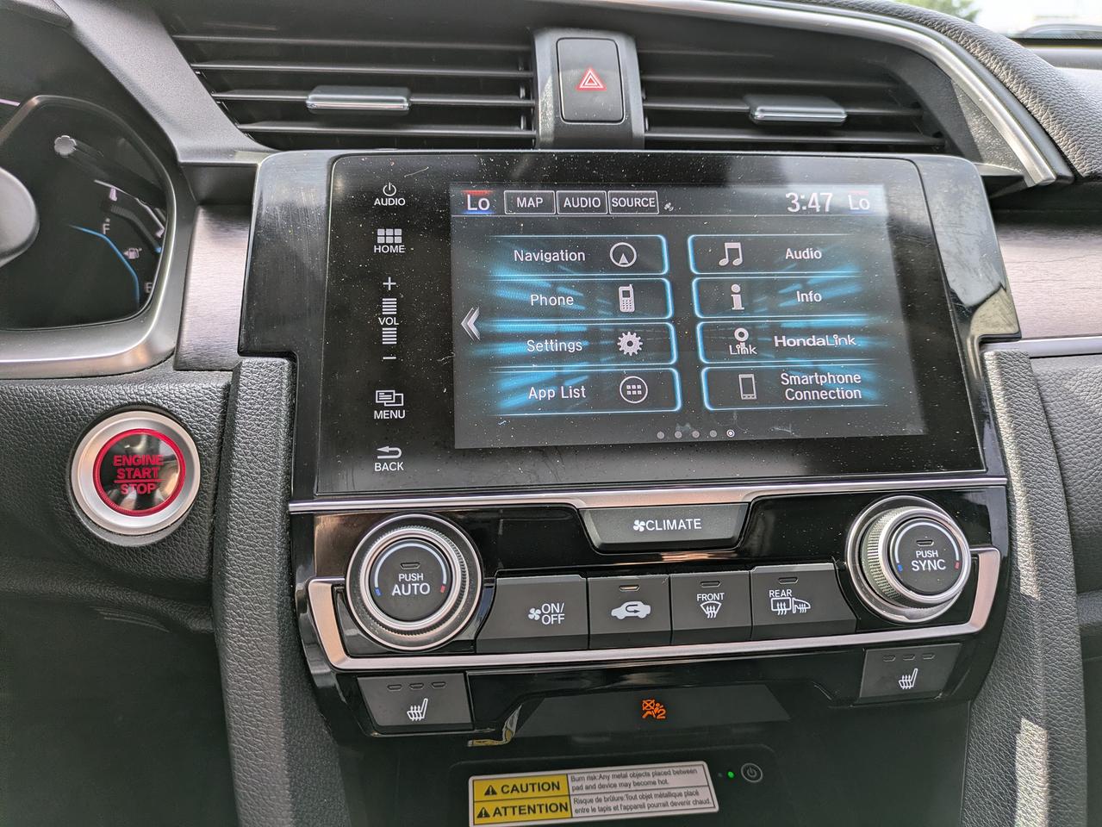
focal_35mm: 25
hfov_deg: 69.4
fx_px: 796
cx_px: 551
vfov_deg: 54.9
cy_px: 414
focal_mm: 5.43
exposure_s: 1/206
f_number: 1.89
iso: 39
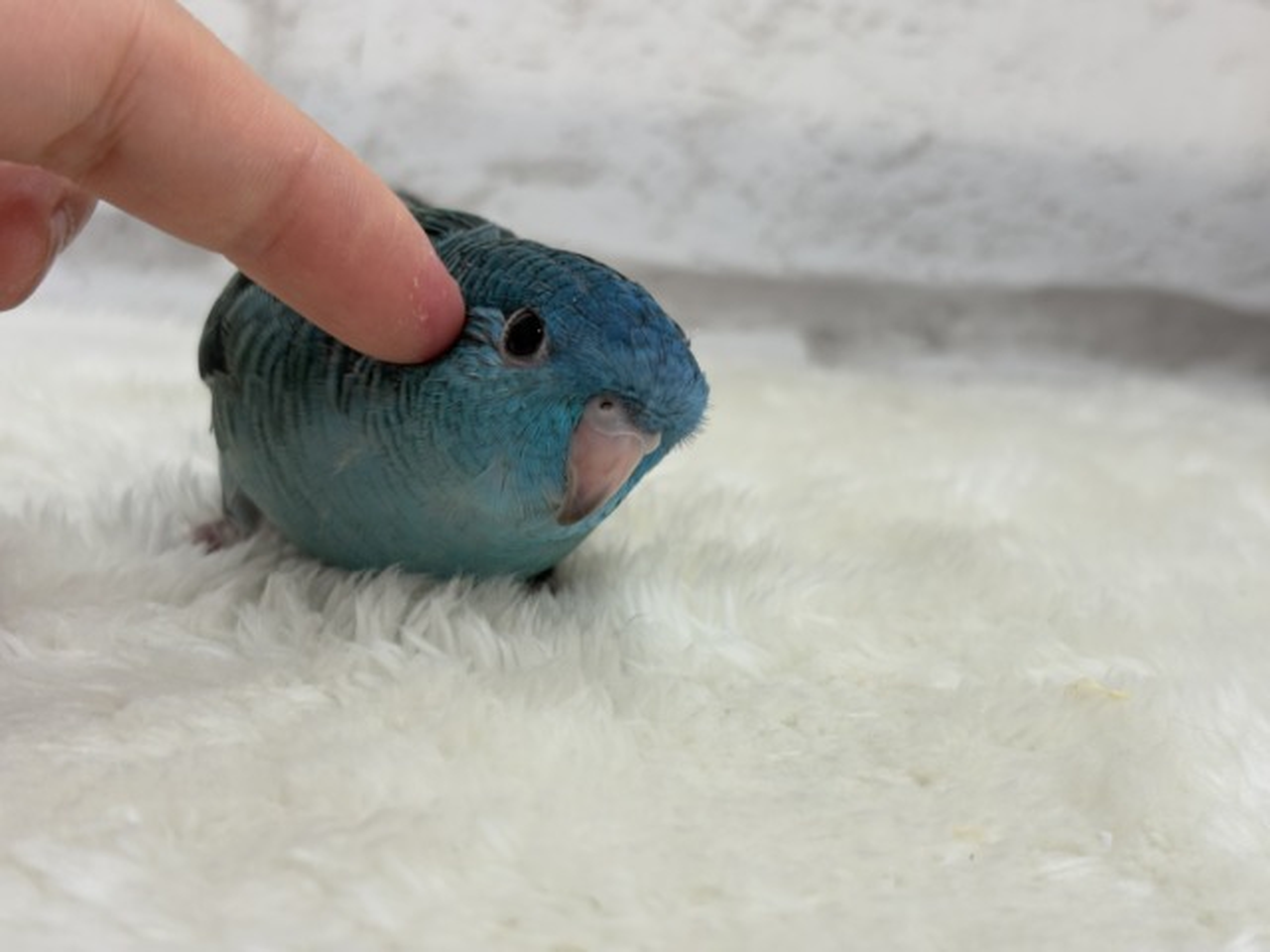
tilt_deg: -12.5
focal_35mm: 52
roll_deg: -4.5
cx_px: 635
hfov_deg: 36.8
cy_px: 476
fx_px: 1908
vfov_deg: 28.0
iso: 40
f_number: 1.6
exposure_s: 1/50
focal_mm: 5.96
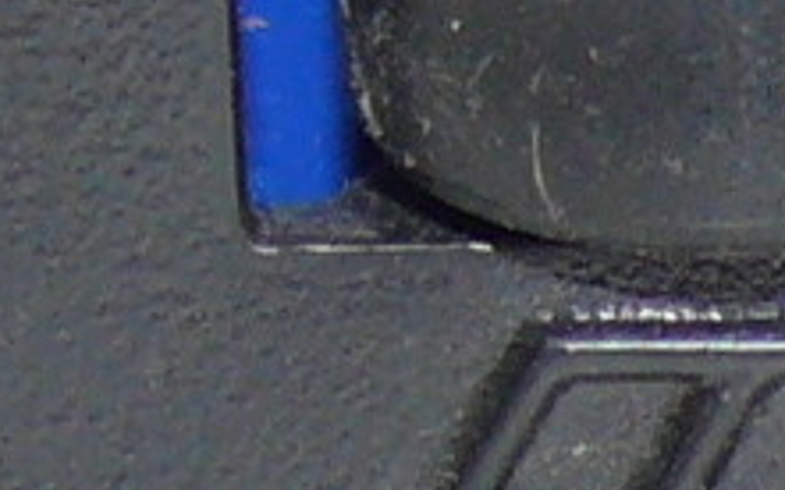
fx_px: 17710
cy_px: 710
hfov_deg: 2.5
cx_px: 2117
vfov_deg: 1.6
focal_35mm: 828
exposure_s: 1/30
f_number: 4
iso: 100
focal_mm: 13.8
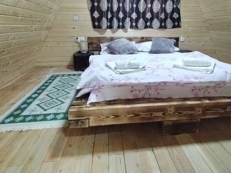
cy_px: 63
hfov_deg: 76.1
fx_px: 147
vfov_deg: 60.1
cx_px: 128
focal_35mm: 22
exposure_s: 1/25
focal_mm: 1.4
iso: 358
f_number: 2.2
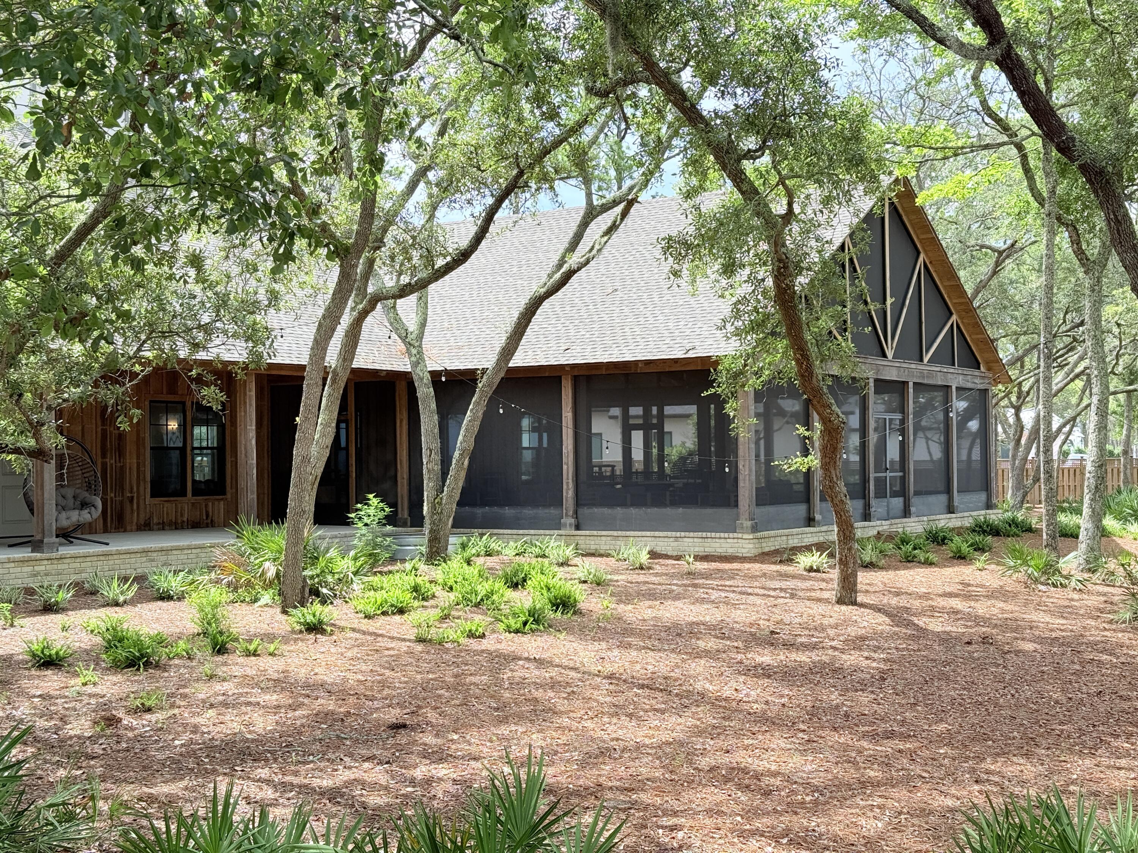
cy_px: 426
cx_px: 569
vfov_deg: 30.3
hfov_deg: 39.7
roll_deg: +0.4
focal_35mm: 48
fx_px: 1578
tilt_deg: +0.9
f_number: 1.78
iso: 64
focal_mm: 6.76
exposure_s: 1/1085
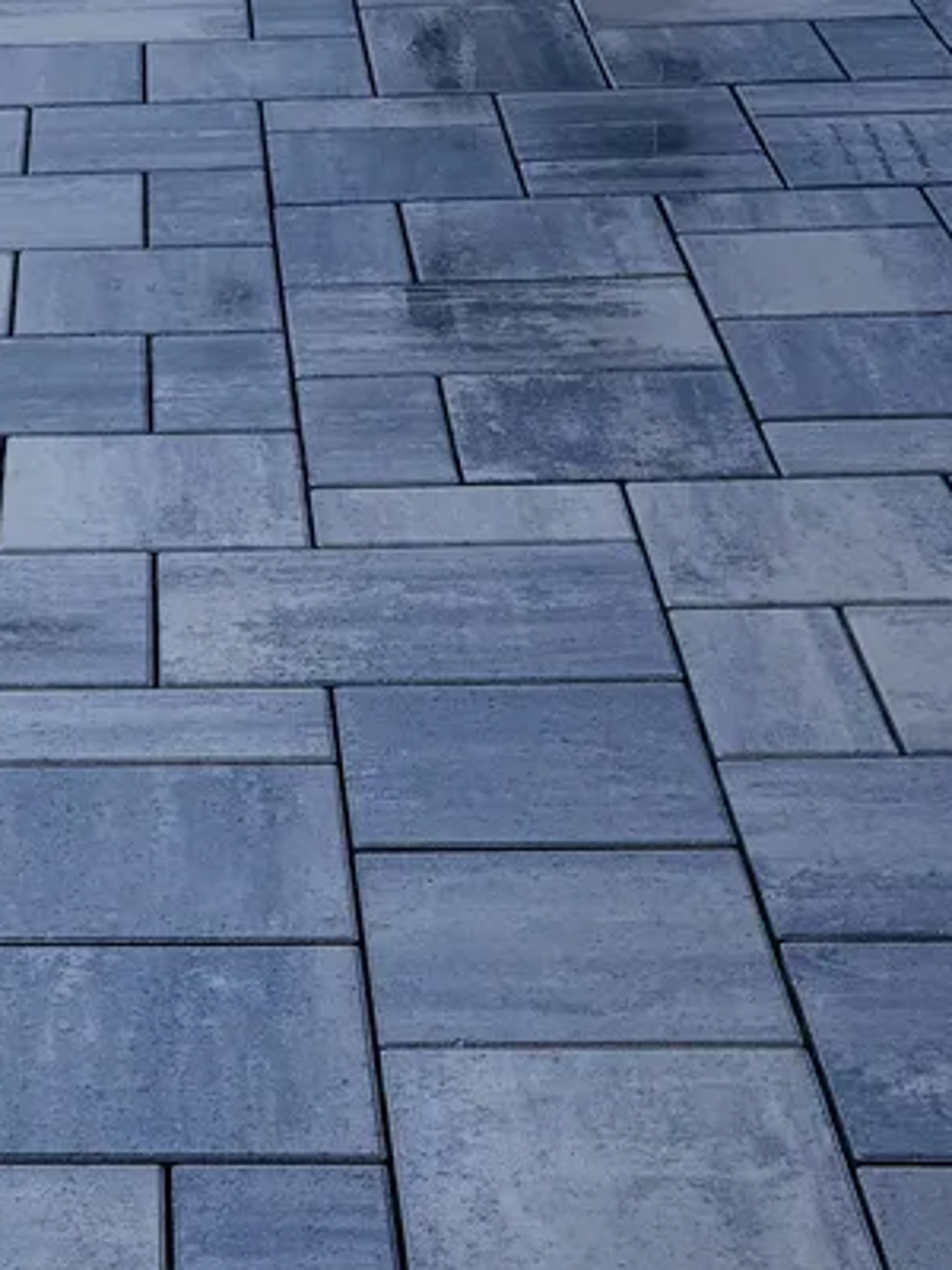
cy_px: 787
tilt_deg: -26.8
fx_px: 3520
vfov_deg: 20.4
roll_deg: +2.9
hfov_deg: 15.0
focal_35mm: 96
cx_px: -95
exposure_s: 1/343
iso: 80
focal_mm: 6.76
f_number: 1.78
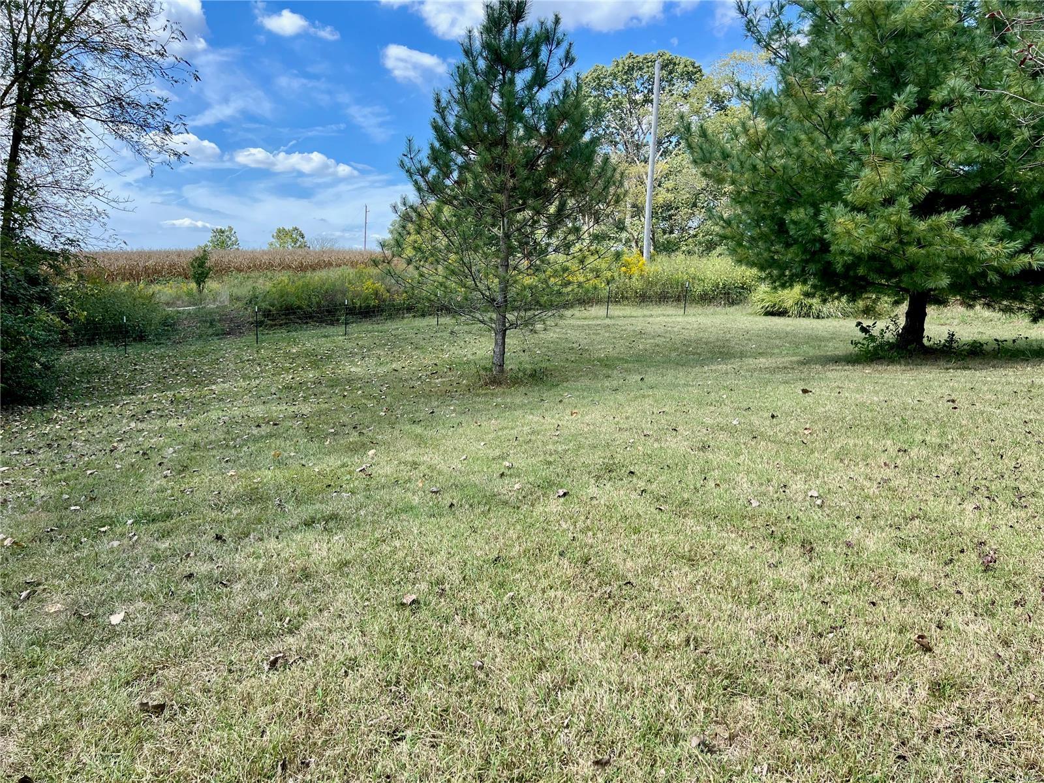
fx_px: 784
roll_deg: -2.6
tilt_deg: -7.3
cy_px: 392
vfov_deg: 53.1
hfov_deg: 67.3
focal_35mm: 26
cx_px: 522
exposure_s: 1/1068
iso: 50
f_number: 1.5
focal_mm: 5.7
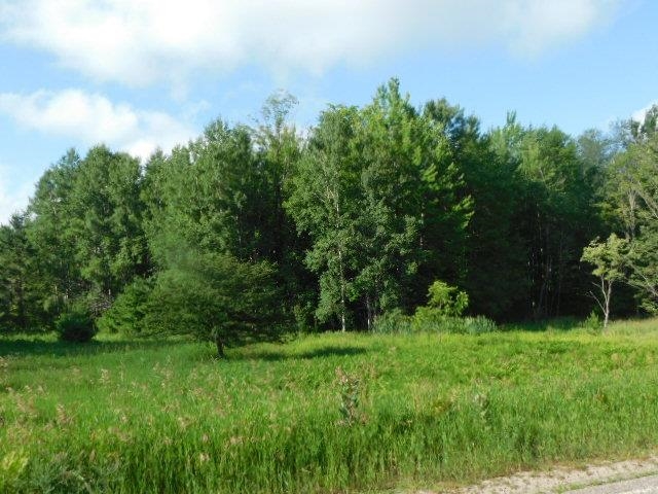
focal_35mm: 36
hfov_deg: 51.4
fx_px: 684
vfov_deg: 39.7
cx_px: 329
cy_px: 247
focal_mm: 6.3
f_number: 3.5
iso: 125
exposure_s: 1/640
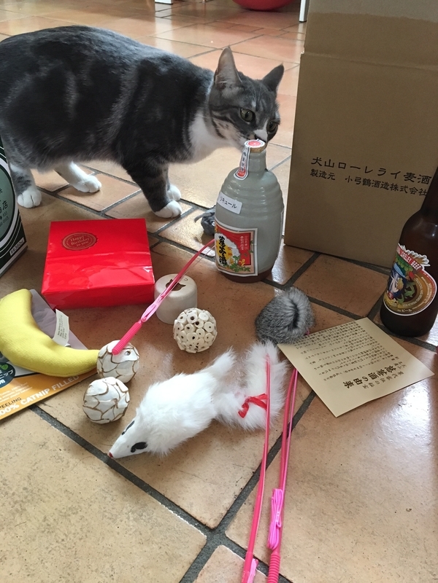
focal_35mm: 29
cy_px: 292
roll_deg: -1.5
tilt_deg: -37.2
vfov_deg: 61.7
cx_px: 219
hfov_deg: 48.2
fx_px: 489
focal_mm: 4.15
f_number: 2.2
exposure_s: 1/30
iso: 160
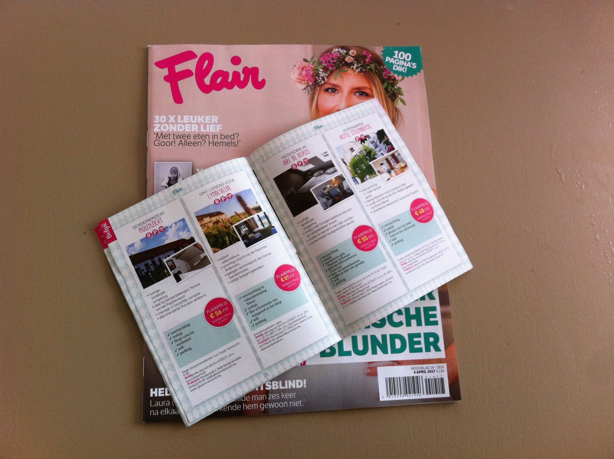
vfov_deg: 40.6
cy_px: 230
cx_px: 307
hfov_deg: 52.7
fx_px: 620
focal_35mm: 35
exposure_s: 1/120
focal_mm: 3.85
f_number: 2.8
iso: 125
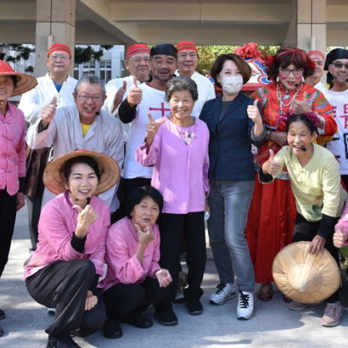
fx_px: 580
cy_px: 102
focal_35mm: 51
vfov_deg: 33.0
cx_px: 272
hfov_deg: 32.6
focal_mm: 24
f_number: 5.6
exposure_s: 1/200
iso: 200
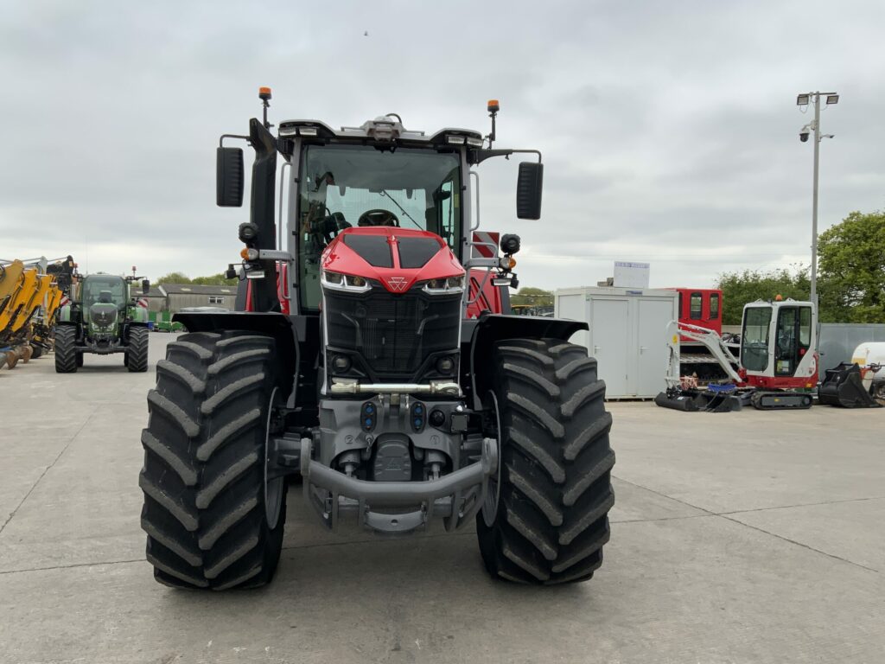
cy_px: 332
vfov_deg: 48.2
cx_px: 442
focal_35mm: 29
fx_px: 741
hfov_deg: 61.7
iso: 16
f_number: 1.8
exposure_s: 1/284
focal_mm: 3
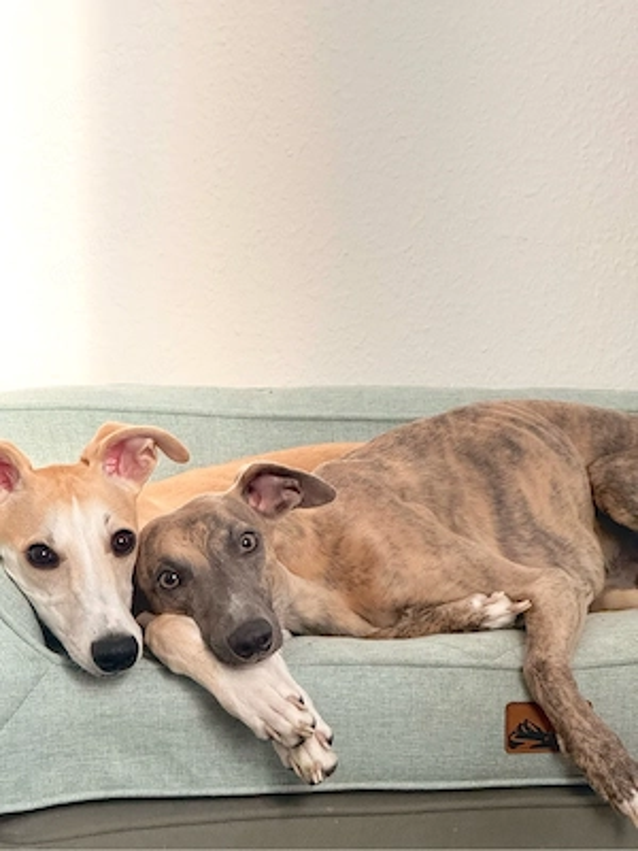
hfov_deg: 12.3
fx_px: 2949
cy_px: 426
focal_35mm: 120
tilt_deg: -1.4
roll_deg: -0.2
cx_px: 319
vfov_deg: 16.4
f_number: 2.8
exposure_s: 1/99
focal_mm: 15.66
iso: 160
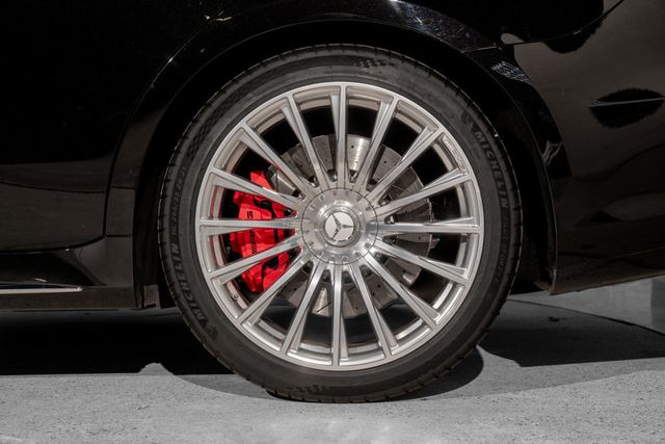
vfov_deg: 20.9
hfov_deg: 31.0
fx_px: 1201
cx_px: 332
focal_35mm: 65
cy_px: 222
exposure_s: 1/50
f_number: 6.3
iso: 320
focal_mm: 65
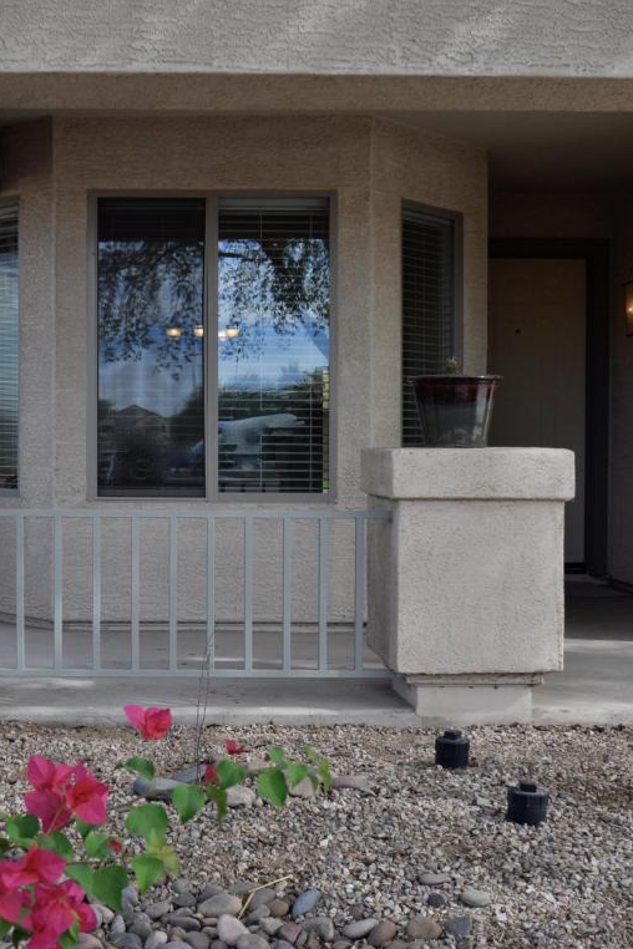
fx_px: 1260
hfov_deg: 27.7
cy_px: 476
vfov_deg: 41.3
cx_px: 138
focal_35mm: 48
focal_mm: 21
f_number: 8
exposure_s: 1/250
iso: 200
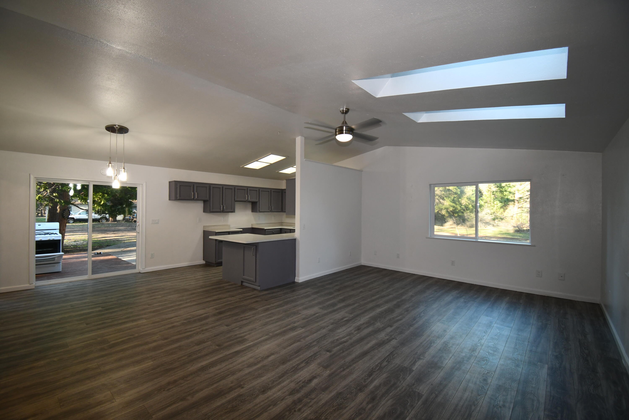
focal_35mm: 15
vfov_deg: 77.3
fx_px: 262
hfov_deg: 100.4
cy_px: 210
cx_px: 314
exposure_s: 1/60
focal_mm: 10
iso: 450
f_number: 4.5
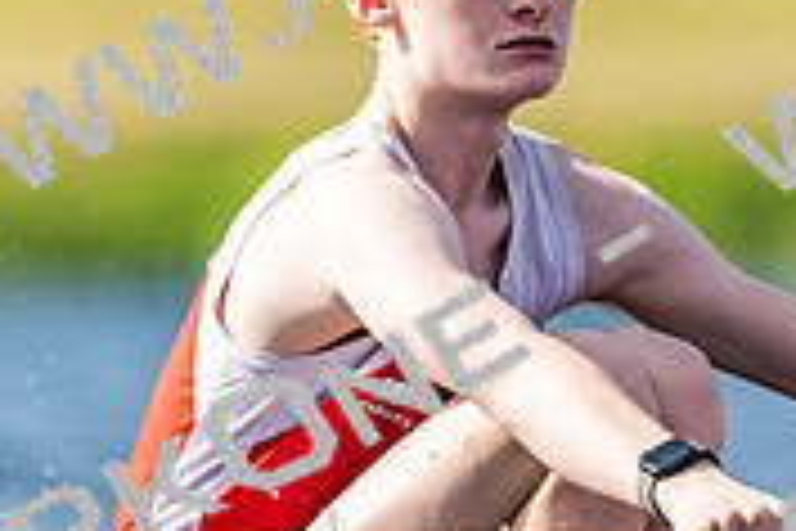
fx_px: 29030
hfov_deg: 1.6
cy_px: 268
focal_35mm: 1313
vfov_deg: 1.0
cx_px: 396
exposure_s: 1/2500
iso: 250
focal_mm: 400
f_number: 4.5
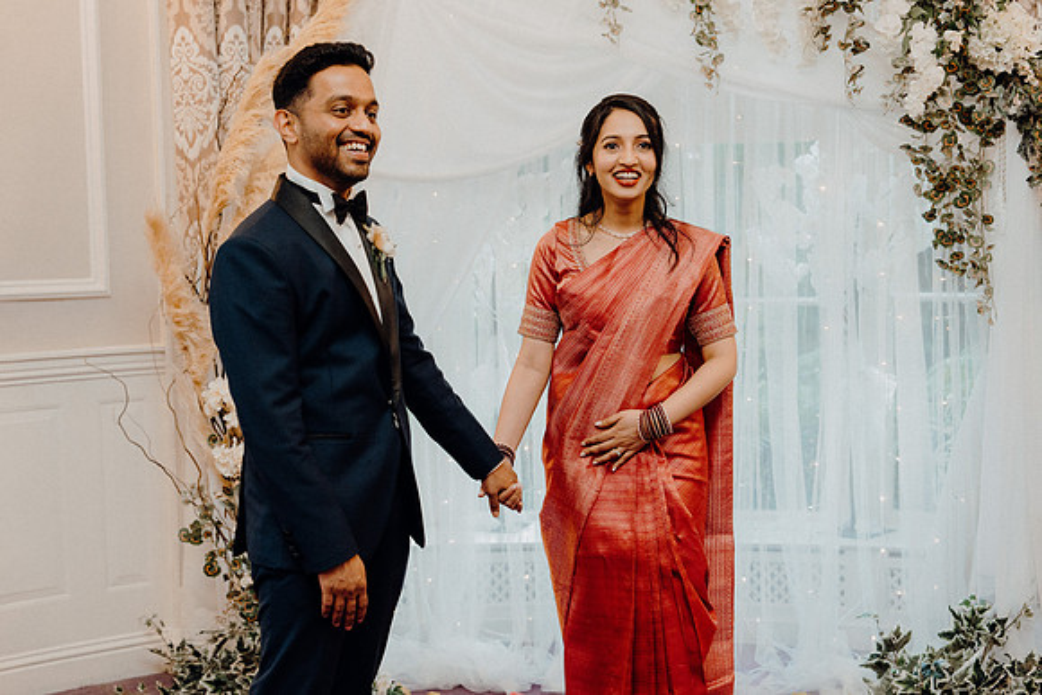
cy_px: 348
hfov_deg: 35.6
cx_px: 521
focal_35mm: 56
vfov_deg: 24.2
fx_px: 1621
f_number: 3.5
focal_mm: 56
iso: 2000
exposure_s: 1/200
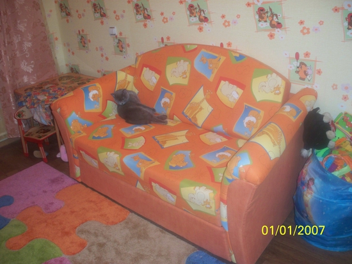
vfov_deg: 38.7
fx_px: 376
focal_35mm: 37
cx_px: 176
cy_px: 132
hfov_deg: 50.1
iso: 200
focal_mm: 7.9
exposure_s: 1/30
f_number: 3.4
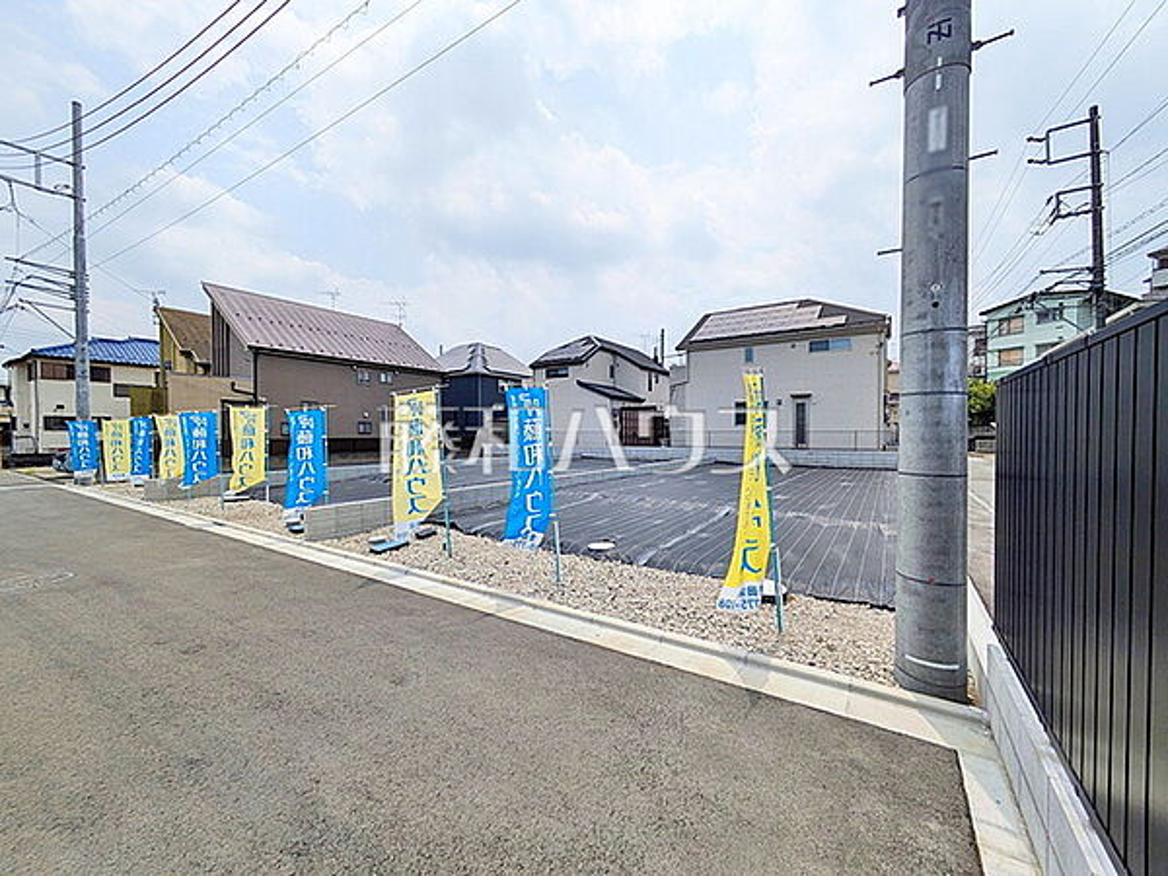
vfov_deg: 85.7
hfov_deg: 102.1
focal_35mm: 14
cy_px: 438
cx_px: 584
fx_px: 472
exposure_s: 1/3322
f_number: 2.2
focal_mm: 1.83
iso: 49
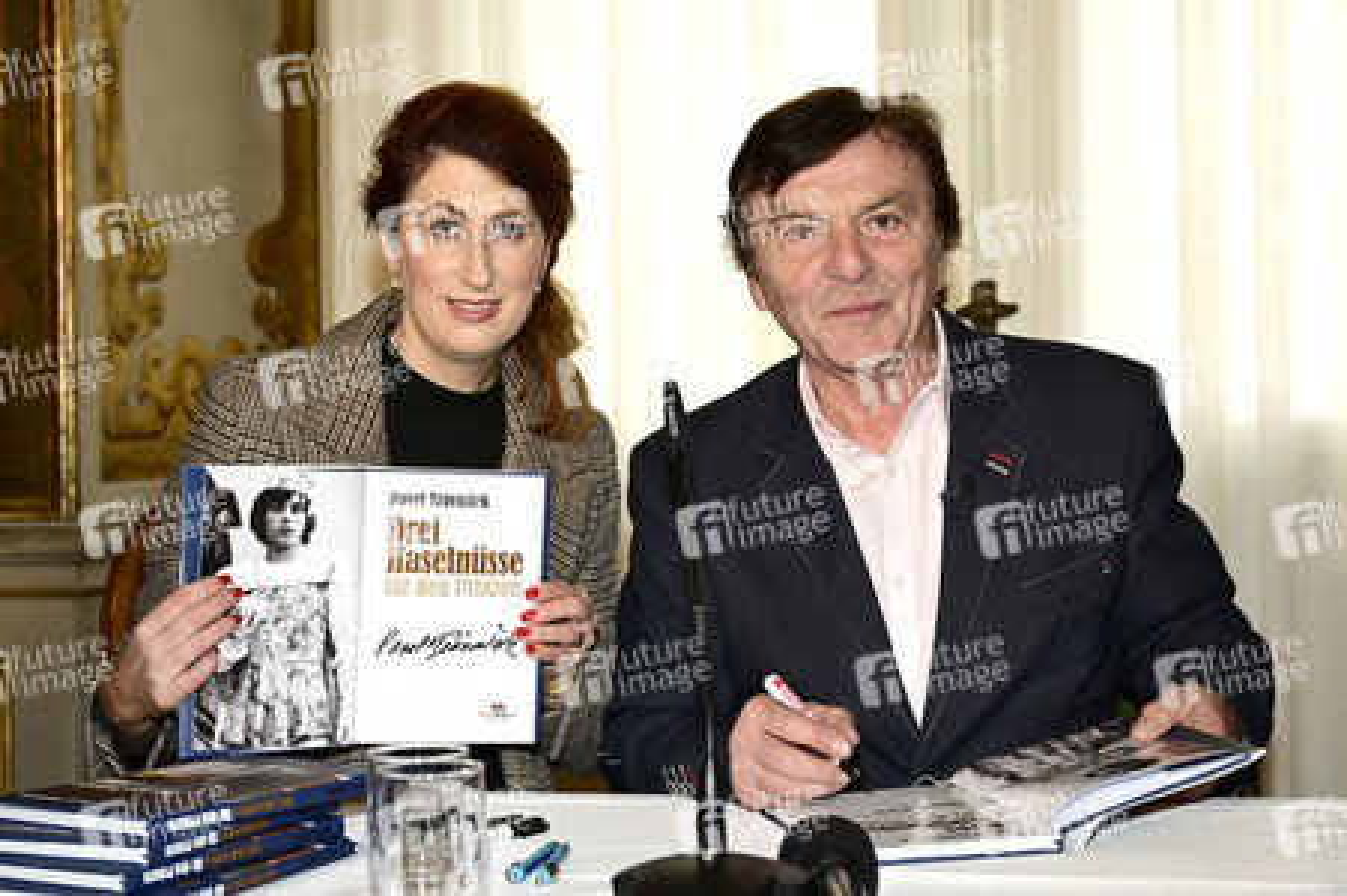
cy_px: 448
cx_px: 674
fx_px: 1757
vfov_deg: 28.6
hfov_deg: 41.9
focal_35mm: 47
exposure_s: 1/160
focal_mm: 47
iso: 1000
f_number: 5
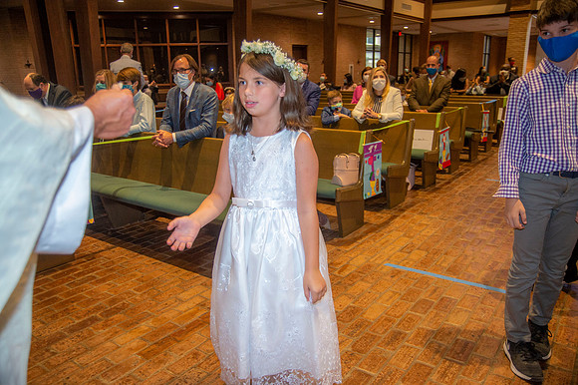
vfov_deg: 43.6
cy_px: 192
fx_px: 481
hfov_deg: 62.0
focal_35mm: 30
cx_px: 289
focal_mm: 30
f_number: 4.5
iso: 1600
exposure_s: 1/125
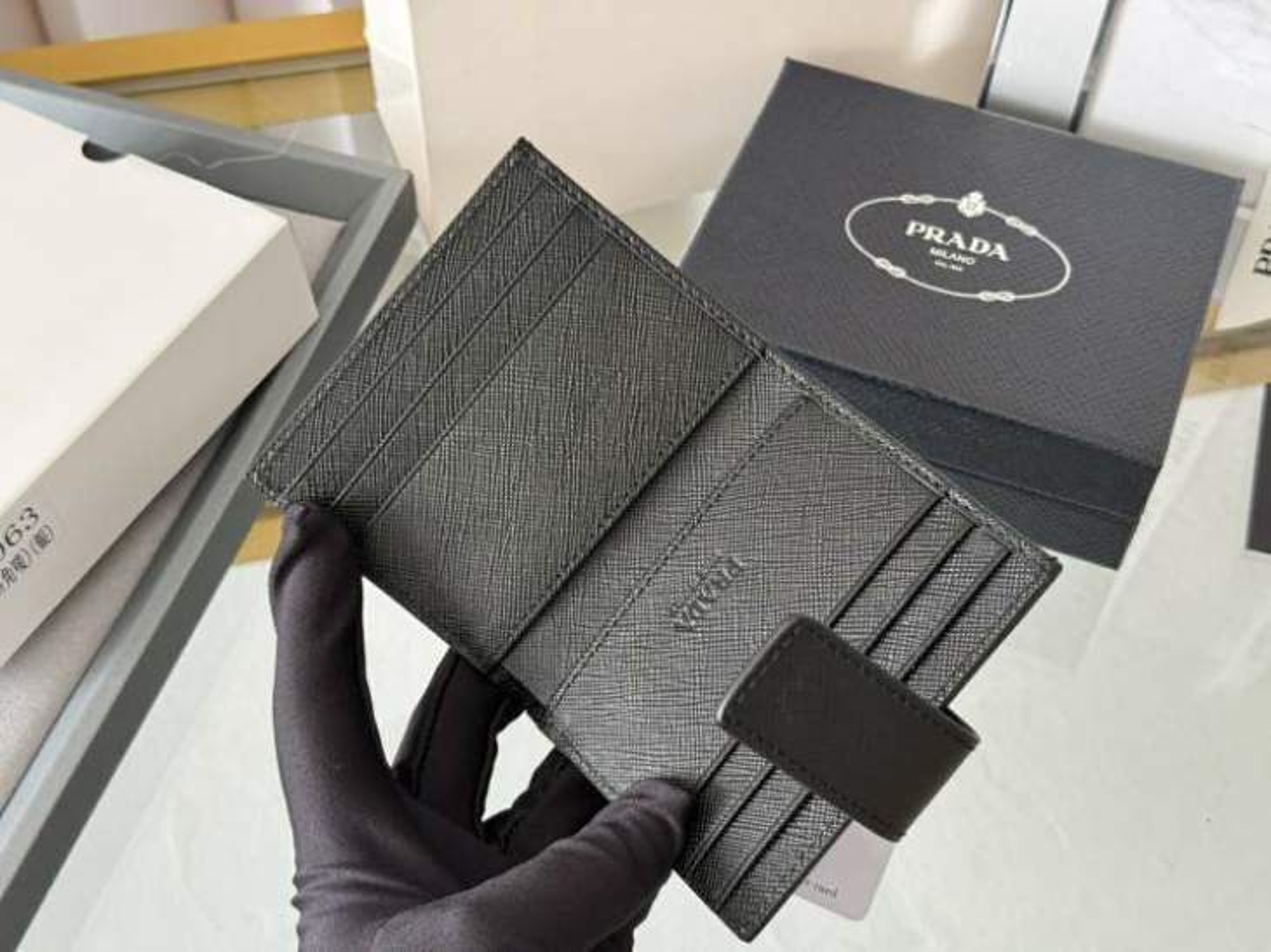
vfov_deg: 30.2
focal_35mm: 48
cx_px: 636
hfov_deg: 39.7
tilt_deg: -53.1
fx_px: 1762
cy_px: 476
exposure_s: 1/60
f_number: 1.78
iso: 200
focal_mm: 6.76
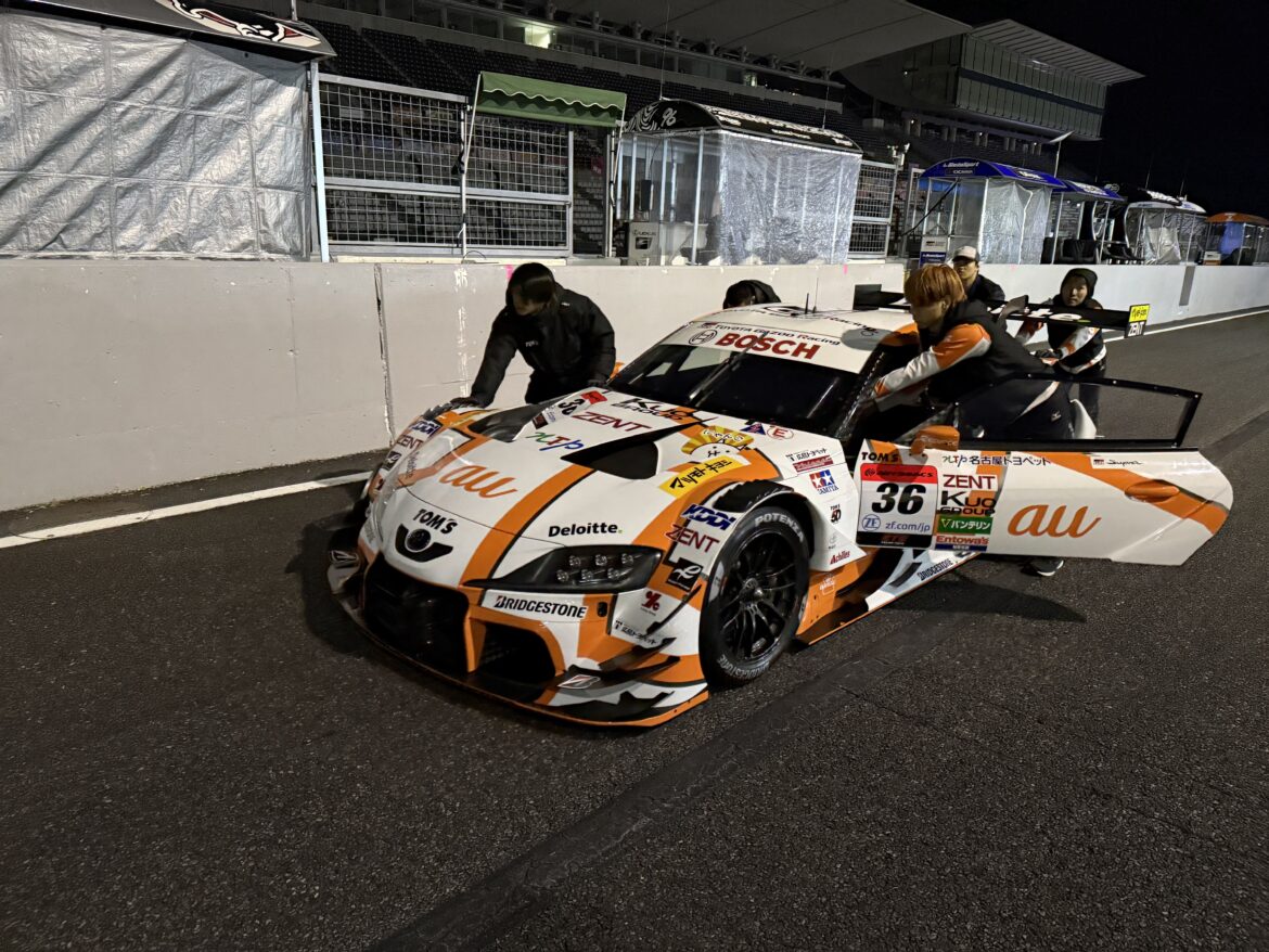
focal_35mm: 24
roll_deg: -0.5
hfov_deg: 71.6
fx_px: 880
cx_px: 634
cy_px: 476
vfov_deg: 56.8
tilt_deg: -16.7
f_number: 1.78
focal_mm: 6.76
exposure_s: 1/60
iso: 800
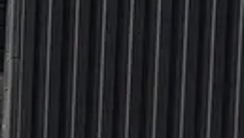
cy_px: 420
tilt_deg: -5.0
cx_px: -322
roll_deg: -0.7
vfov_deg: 3.7
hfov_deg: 6.4
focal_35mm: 324
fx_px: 2099
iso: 64
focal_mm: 6.76
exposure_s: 1/15385
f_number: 1.78
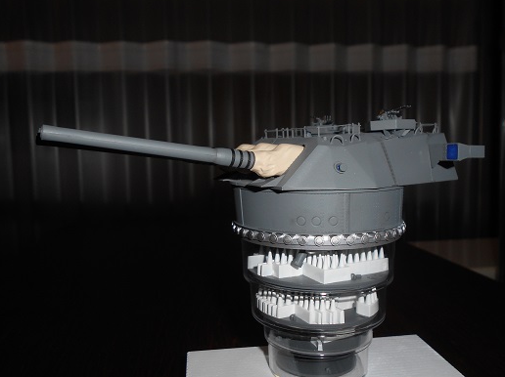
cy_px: 179
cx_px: 251
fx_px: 466
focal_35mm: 32
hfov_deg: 56.9
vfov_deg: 44.1
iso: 80
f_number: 8.5
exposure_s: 1/25
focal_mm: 5.1
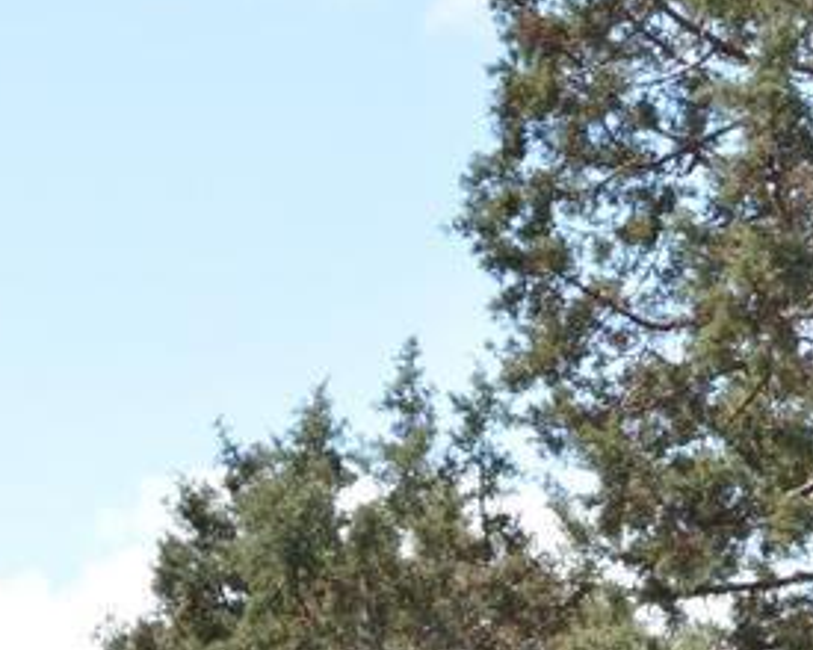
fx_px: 10168
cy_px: 1390
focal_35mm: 423
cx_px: 467
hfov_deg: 4.6
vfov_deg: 3.6
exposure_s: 1/400
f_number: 11
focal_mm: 55
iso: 400
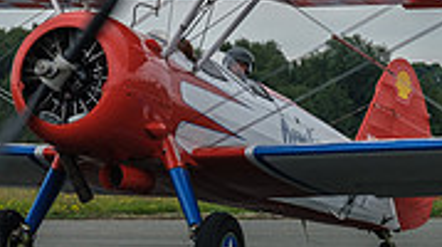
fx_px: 7418
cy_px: 36
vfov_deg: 1.9
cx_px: 154
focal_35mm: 634
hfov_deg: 3.4
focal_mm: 115
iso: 160
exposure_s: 1/400
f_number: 6.4
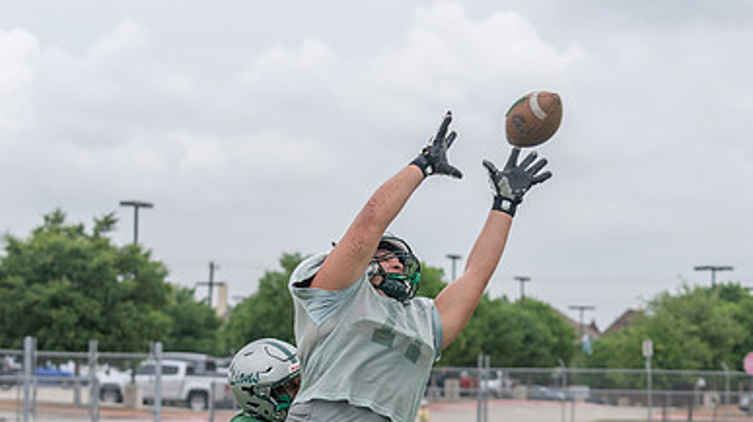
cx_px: 470
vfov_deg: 8.4
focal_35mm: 144
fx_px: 2873
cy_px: 330
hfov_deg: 14.9
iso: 250
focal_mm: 70
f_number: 3.5
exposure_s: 1/1250
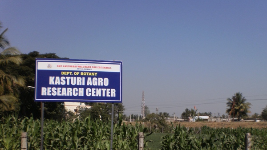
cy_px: 105
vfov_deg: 22.5
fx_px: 375
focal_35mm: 53
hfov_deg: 39.0
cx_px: 160
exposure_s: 1/1600
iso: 100
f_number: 4.6
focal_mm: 6.3
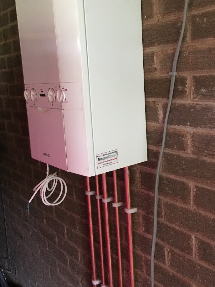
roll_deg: +2.3
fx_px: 315
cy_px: 126
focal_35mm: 38
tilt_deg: -8.8
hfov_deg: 37.7
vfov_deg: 48.9
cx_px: 99
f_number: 2.2
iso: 200
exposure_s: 1/25
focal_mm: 4.15
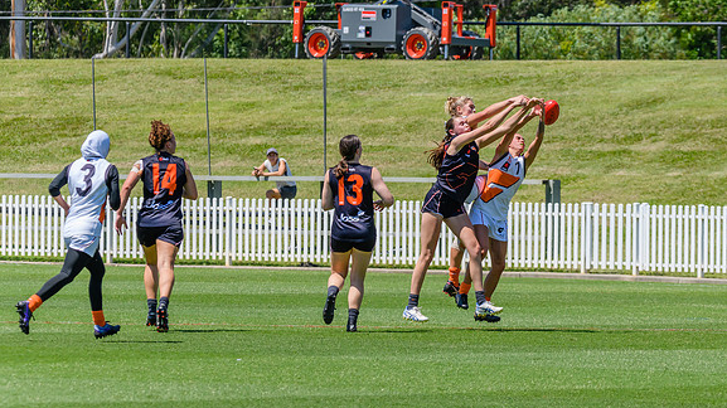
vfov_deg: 3.1
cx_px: 485
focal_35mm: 393
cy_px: 208
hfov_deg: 5.5
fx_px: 7573
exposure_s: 1/1600
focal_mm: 250
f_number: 10
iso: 800
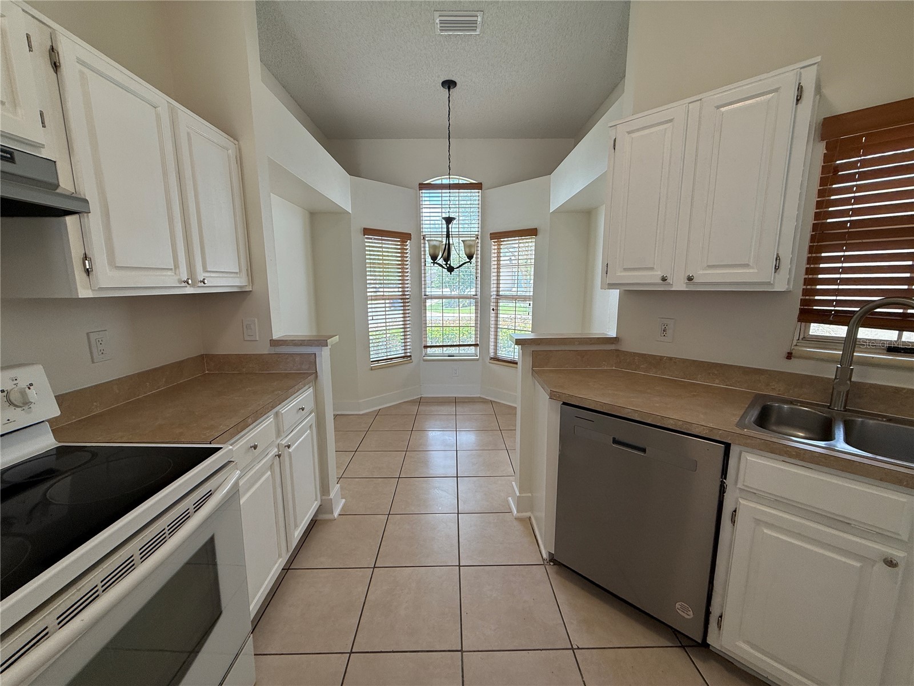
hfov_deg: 102.1
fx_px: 370
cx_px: 457
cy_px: 343
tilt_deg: -8.9
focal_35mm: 14
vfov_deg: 85.7
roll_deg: +0.1
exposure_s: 1/120
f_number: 2.2
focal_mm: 2.22
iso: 64
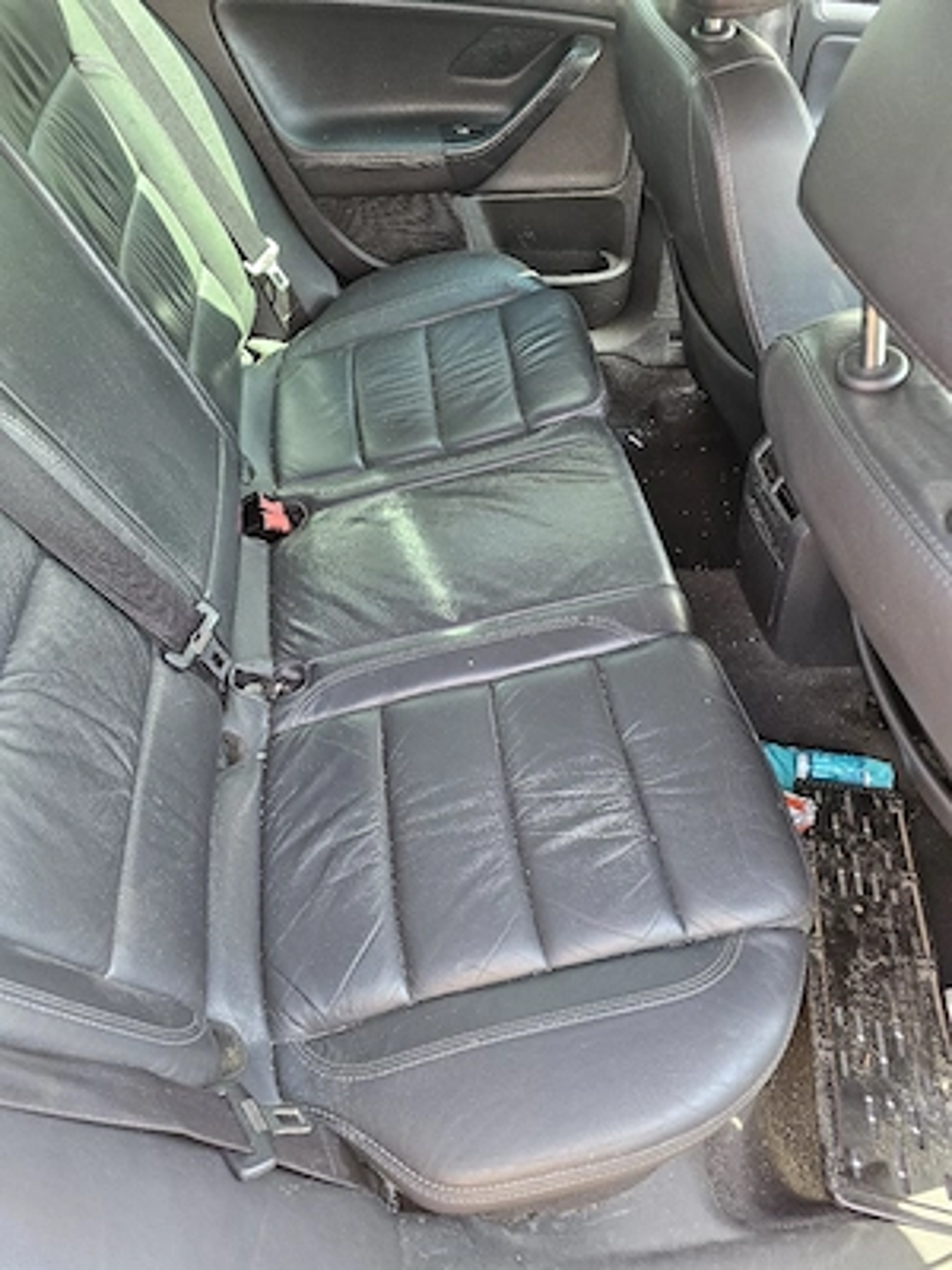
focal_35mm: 23
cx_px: 476
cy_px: 635
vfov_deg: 73.9
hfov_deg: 58.9
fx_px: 843
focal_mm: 6.3
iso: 200
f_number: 1.7
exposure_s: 1/101
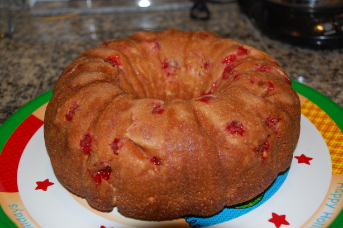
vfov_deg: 28.0
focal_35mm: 48
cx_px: 172
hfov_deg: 41.2
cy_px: 114
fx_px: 457
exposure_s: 1/60
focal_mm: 32
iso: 400
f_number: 4.2
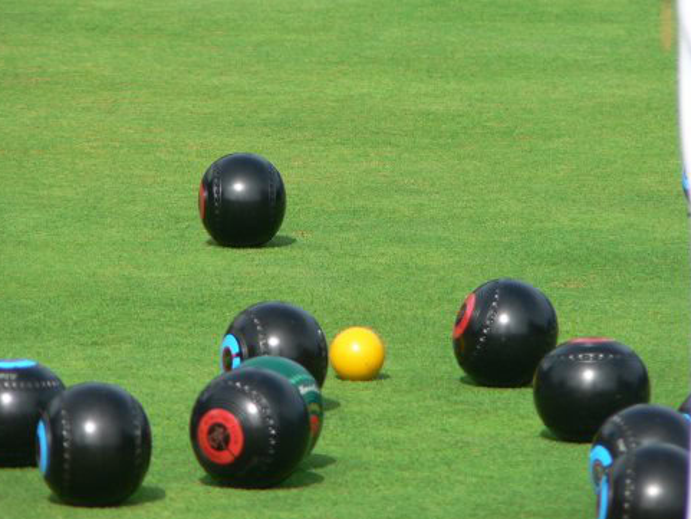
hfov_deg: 4.4
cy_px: 258
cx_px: 340
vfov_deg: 3.3
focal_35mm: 449
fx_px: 8965
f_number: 4
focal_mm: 72
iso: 80
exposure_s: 1/400
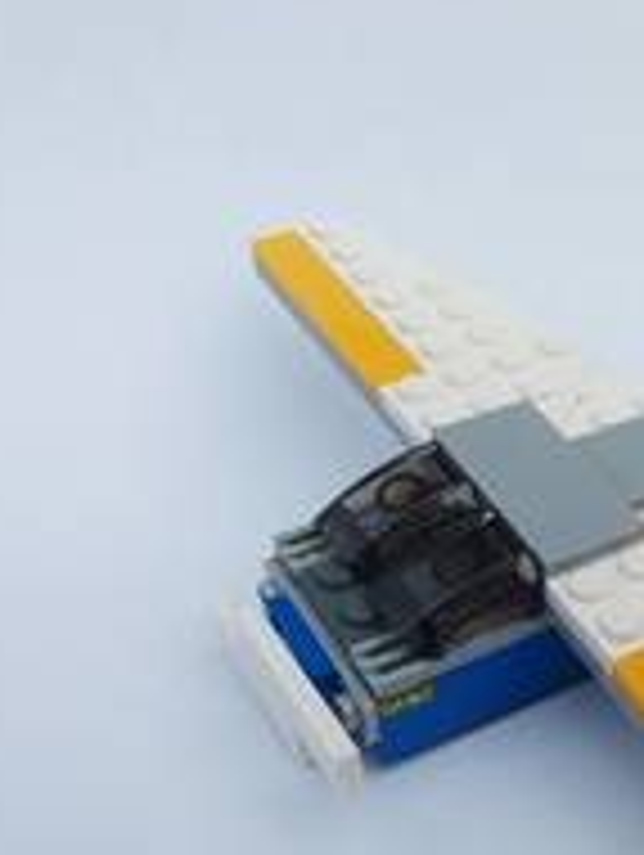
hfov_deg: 25.9
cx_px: 671
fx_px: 1312
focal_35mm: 53
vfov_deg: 35.8
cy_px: 562
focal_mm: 3.7
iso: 64
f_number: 1.9
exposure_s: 1/1735
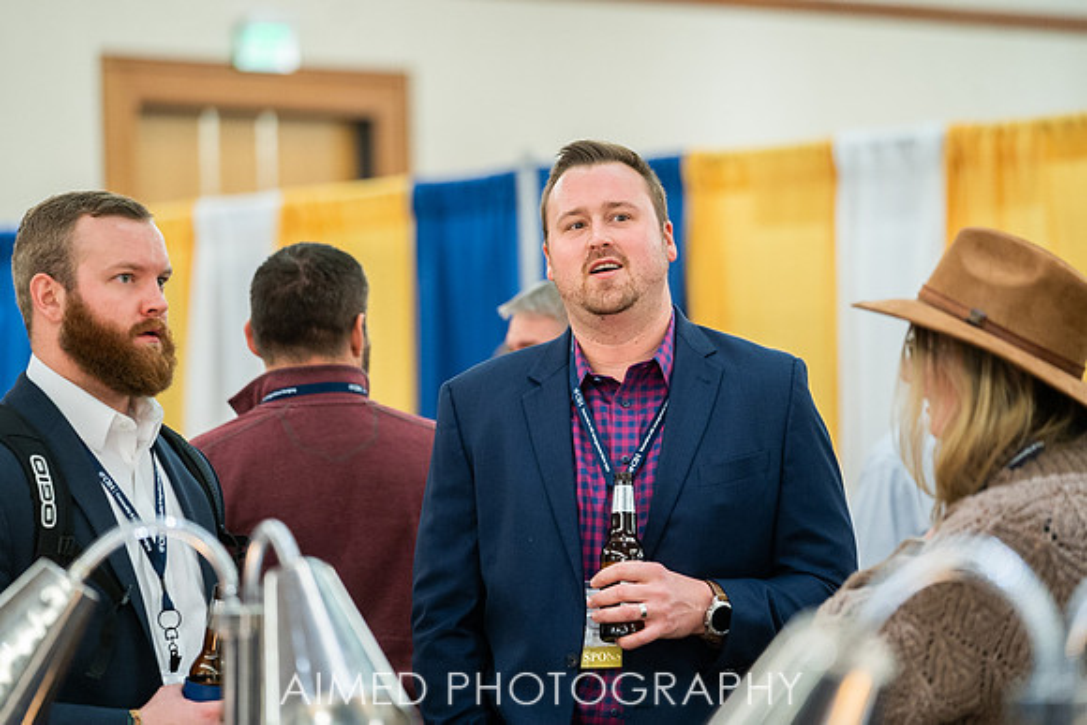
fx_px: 4067
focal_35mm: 135
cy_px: 362
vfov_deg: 10.2
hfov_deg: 15.2
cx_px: 544
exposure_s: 1/160
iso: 2000
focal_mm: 133
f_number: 2.8
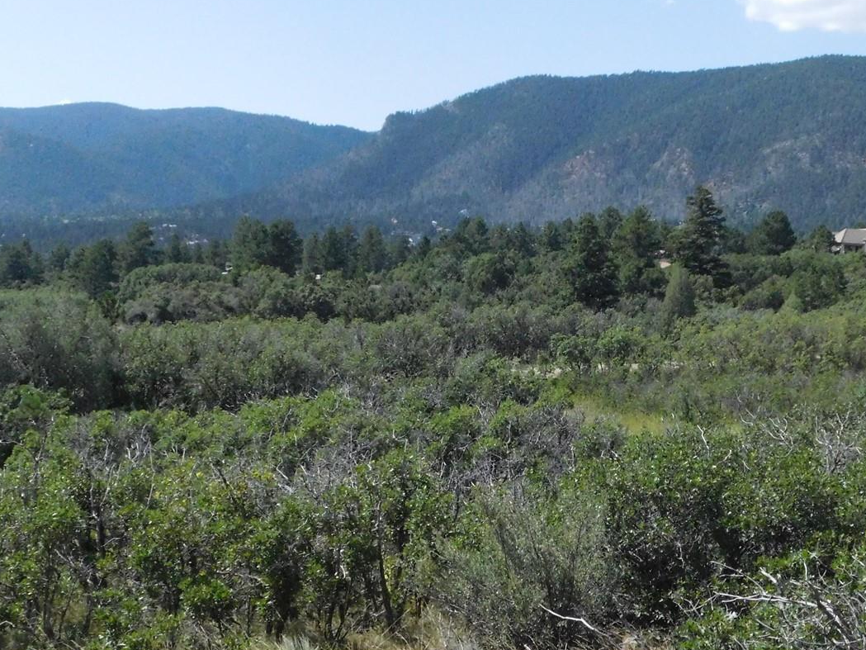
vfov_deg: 24.0
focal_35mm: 61
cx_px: 502
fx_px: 1526
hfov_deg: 31.6
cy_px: 325
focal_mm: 7.1
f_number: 7.2
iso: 800
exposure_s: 1/1500
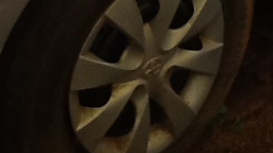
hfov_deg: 14.6
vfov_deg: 8.0
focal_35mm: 146
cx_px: 25
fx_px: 1057
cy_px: -128
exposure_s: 1/326
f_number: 2.4
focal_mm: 2.03
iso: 40
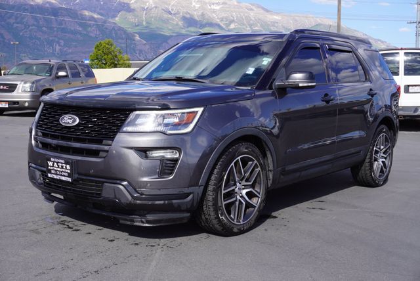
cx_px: 210
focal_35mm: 46
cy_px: 140
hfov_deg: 42.3
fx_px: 543
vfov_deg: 29.0
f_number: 10
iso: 100
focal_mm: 31
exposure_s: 1/125
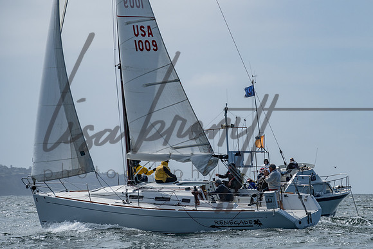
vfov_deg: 6.6
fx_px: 2146
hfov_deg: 9.9
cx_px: 229
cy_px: 123
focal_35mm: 207
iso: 200
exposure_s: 1/2500
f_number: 6.3
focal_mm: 150
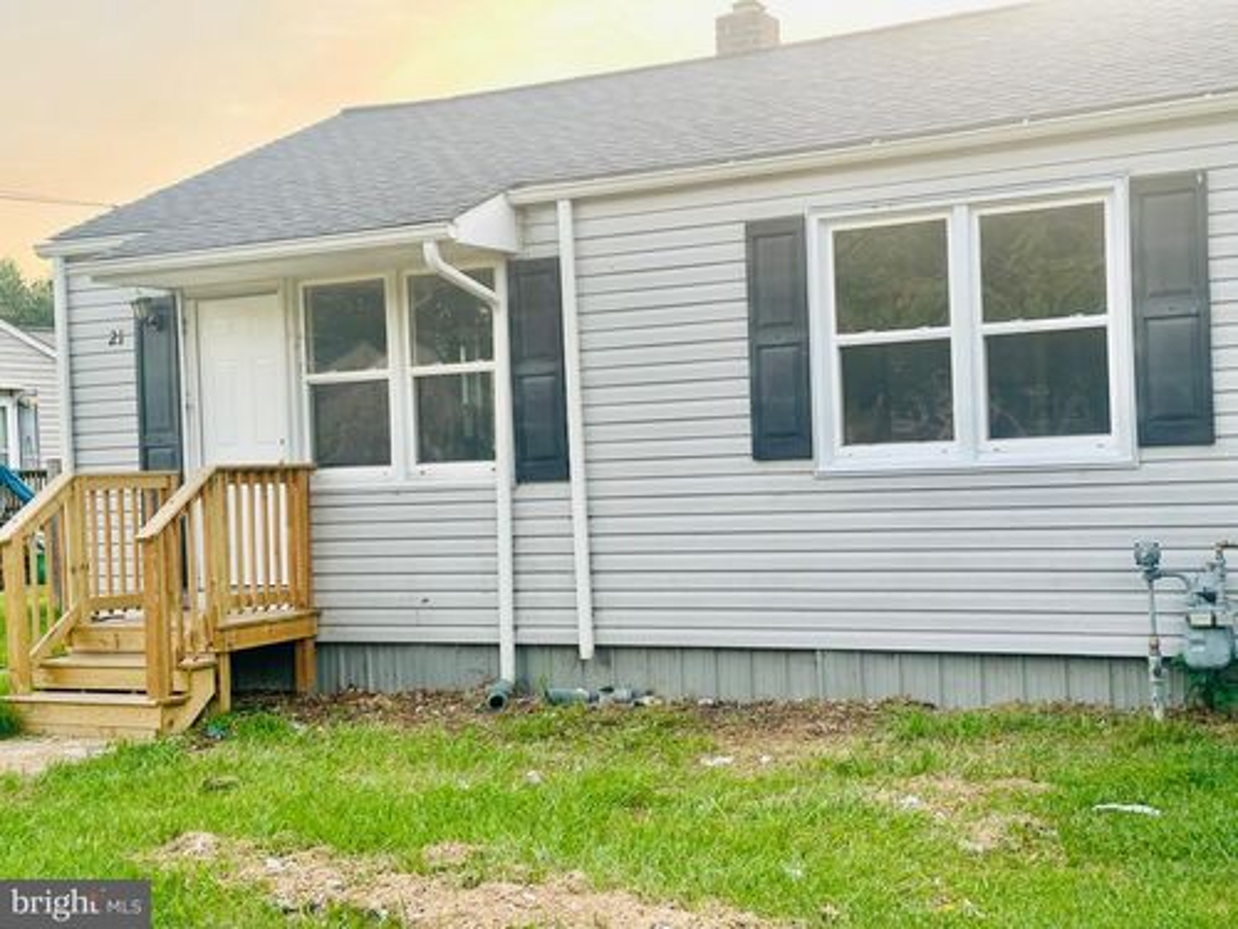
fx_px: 1717
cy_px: 464
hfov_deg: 39.7
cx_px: 619
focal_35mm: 48
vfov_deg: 30.3
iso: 80
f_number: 1.78
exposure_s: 1/95
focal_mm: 6.86
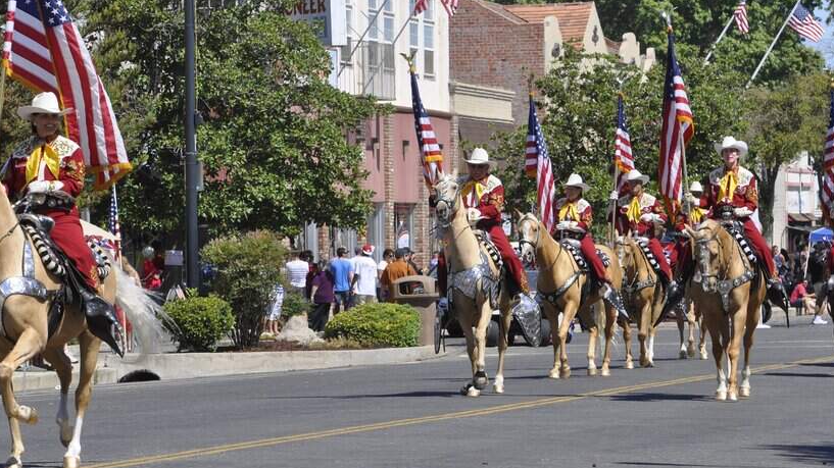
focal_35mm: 231
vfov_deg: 5.3
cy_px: 303
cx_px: 374
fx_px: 5098
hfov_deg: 9.4
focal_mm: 125
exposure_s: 1/400
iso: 200
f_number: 10
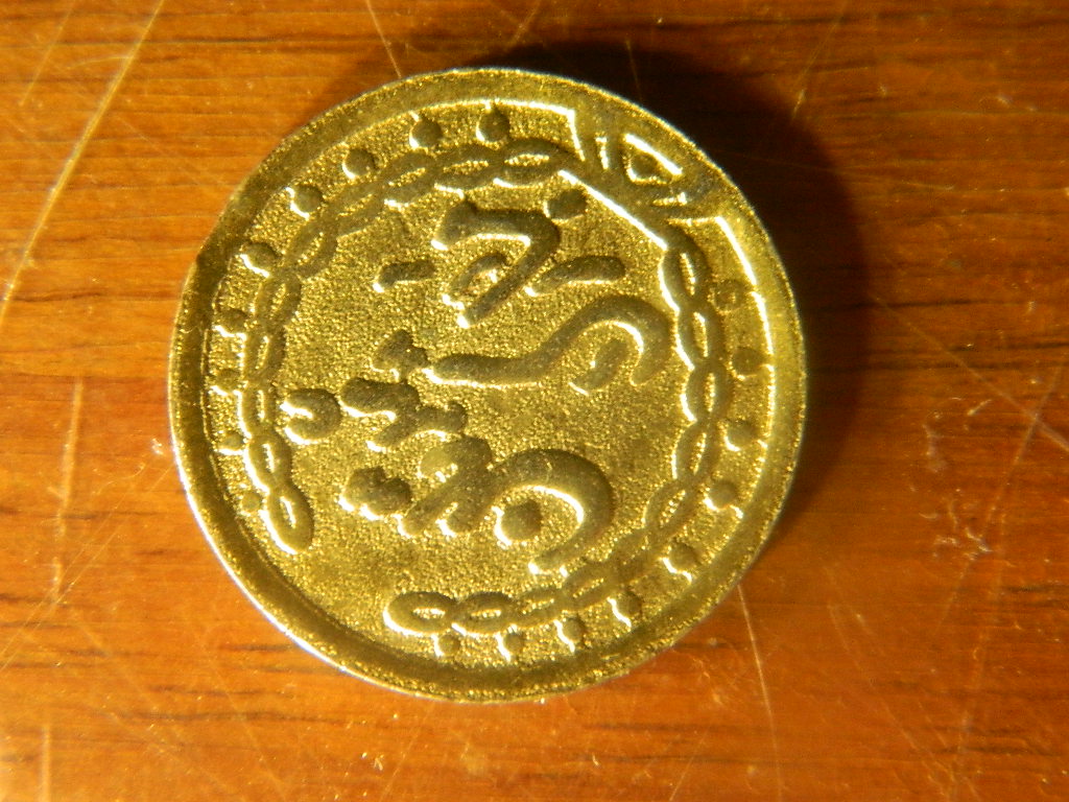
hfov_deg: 19.1
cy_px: 401
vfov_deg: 14.4
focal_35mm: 103
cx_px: 534
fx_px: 3181
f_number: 4.5
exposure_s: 1/160
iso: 400
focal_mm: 18.6
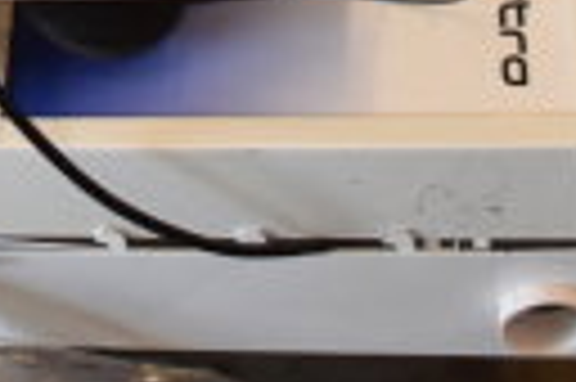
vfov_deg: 8.4
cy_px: -483
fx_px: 2403
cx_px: -342
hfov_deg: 12.8
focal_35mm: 150
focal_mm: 21
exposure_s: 1/30
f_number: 3.8
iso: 250
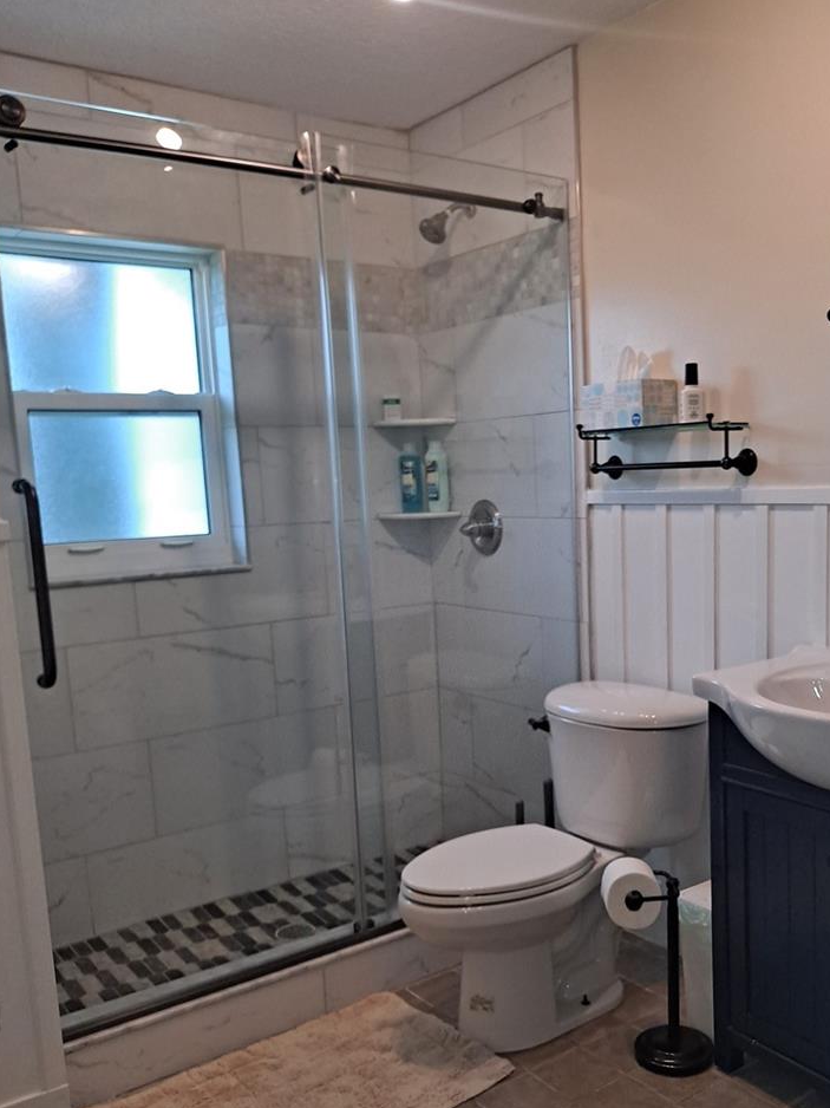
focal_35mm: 32
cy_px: 612
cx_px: 525
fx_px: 1023
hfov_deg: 43.7
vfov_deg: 56.7
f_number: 2
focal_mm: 4.6
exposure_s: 1/50
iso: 100
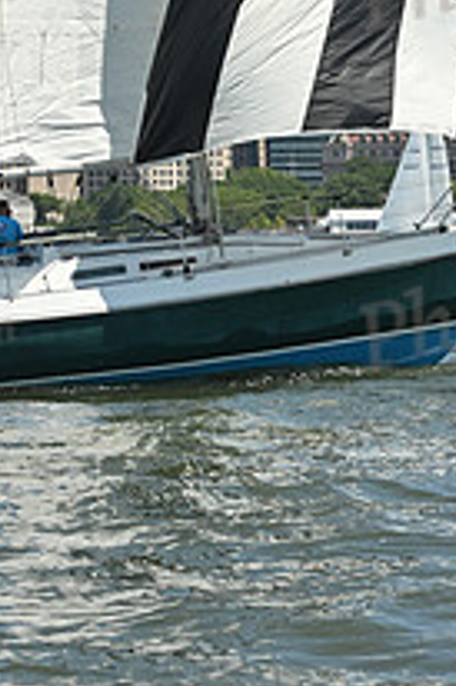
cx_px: 188
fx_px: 4396
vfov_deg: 8.8
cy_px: -180
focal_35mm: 231
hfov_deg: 5.9
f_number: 9
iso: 320
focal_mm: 82
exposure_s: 1/1600
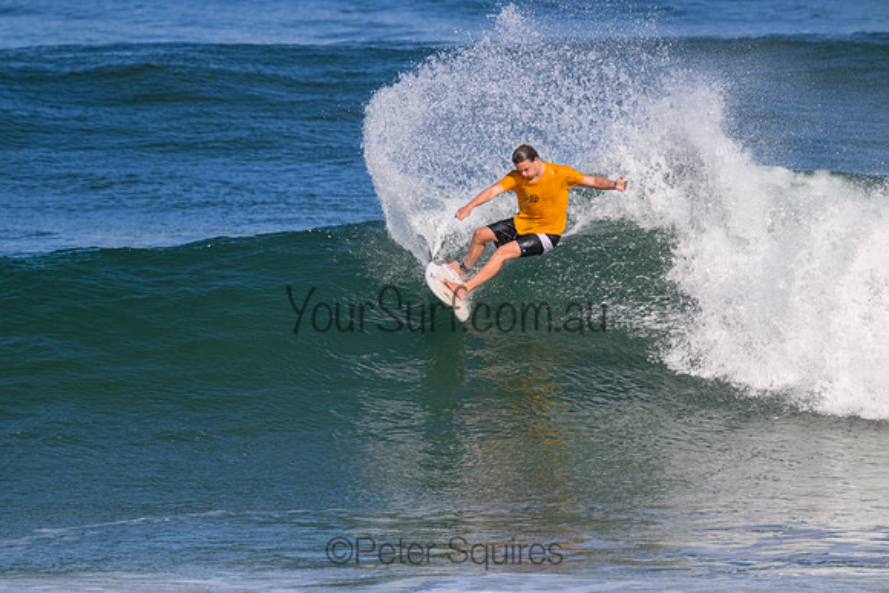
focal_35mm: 800
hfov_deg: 2.6
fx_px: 19759
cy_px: 296
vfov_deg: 1.7
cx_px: 444
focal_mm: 800
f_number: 11
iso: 1250
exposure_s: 1/2000
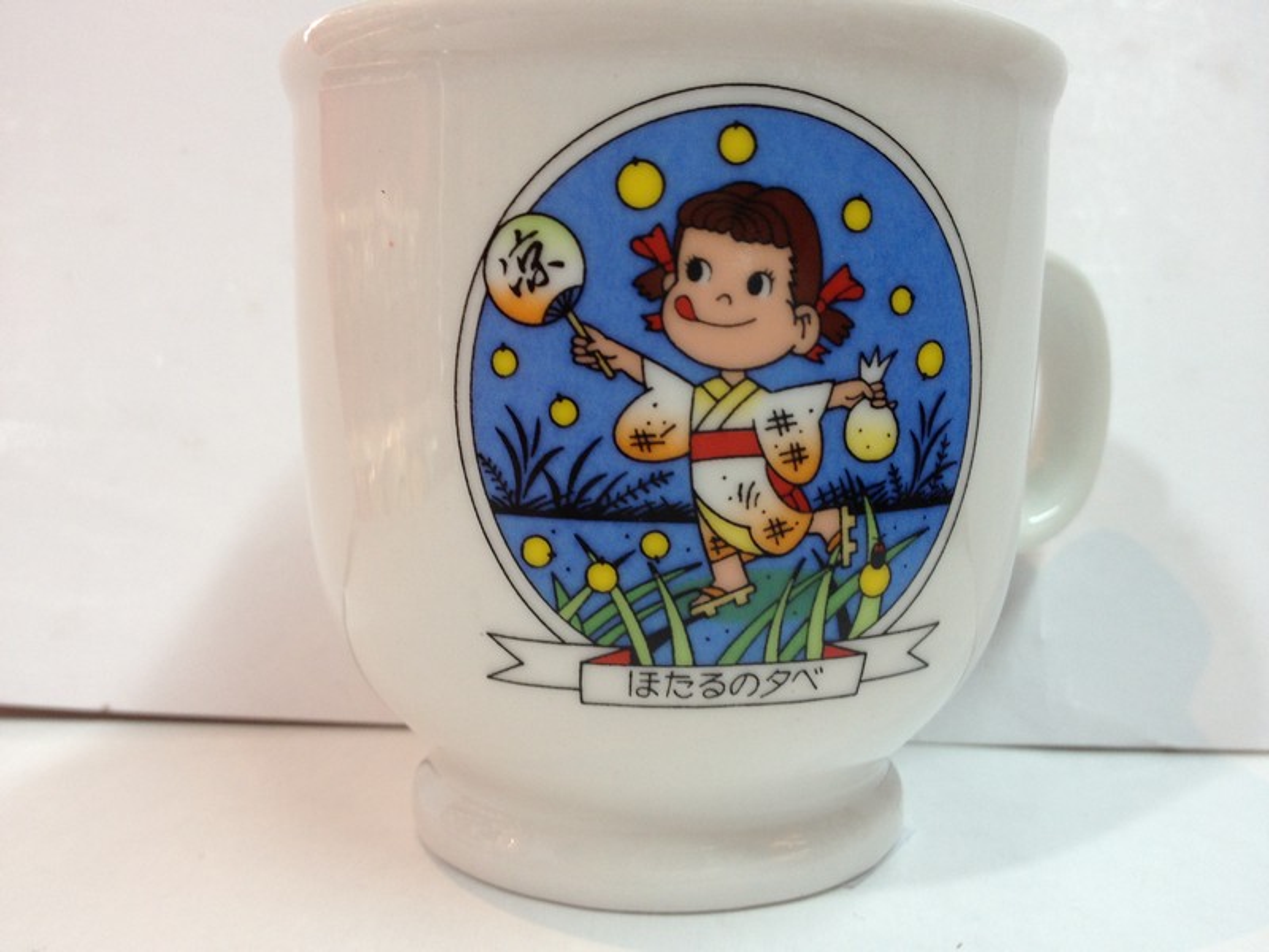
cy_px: 476
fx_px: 1283
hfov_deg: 52.6
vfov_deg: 40.7
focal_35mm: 35
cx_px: 634
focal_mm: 4.28
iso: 80
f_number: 2.4
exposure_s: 1/33
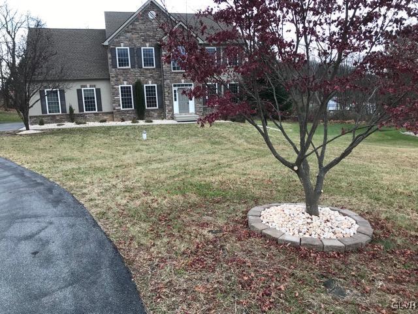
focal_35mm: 28
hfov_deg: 63.4
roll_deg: +1.4
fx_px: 338
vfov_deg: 49.7
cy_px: 157
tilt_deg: -9.5
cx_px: 209
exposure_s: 1/141
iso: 20
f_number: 1.8
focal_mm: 3.99
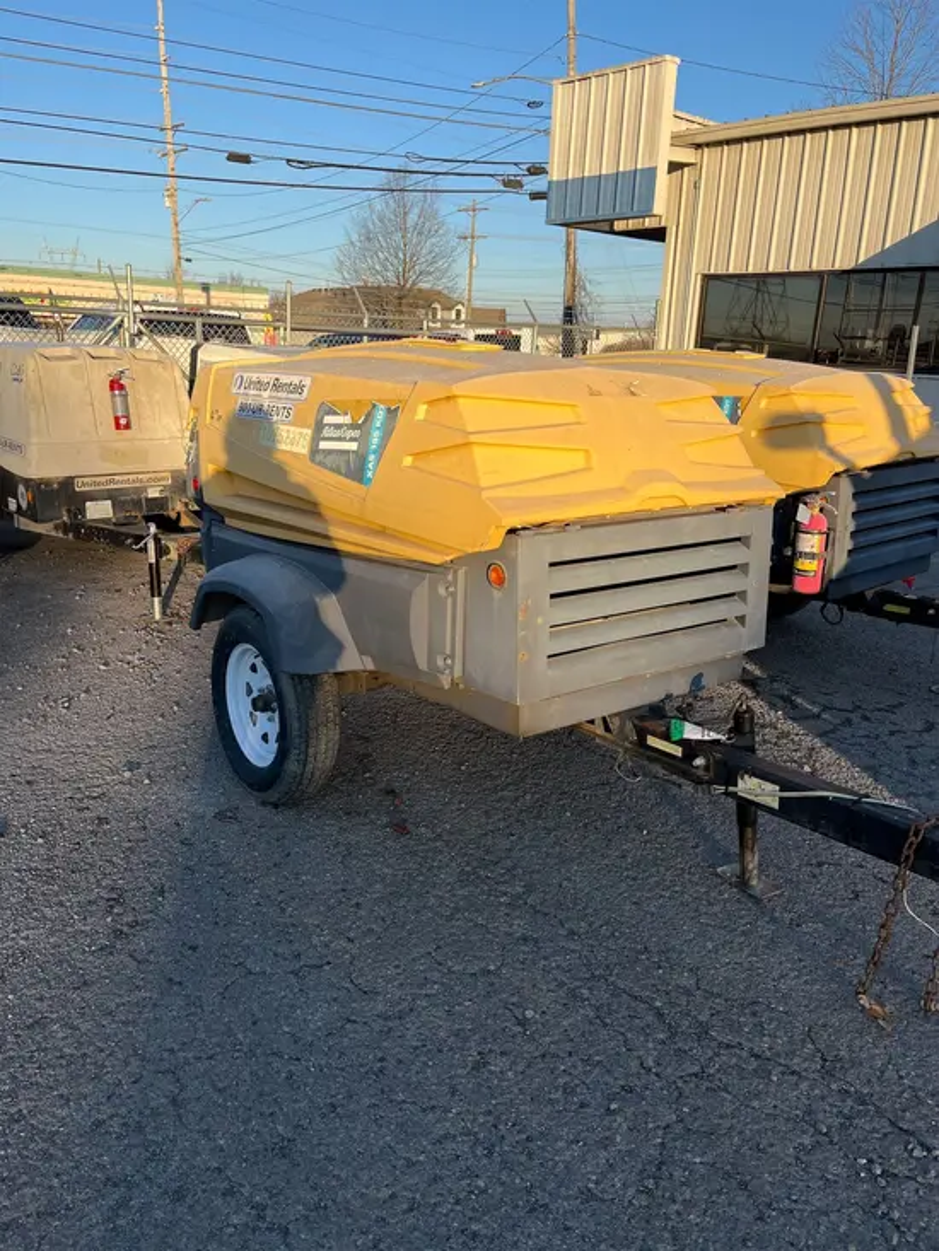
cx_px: 470
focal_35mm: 26
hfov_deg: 53.1
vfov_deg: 67.3
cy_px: 626
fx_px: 940
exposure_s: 1/1832
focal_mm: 5.1
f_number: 1.6
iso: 50
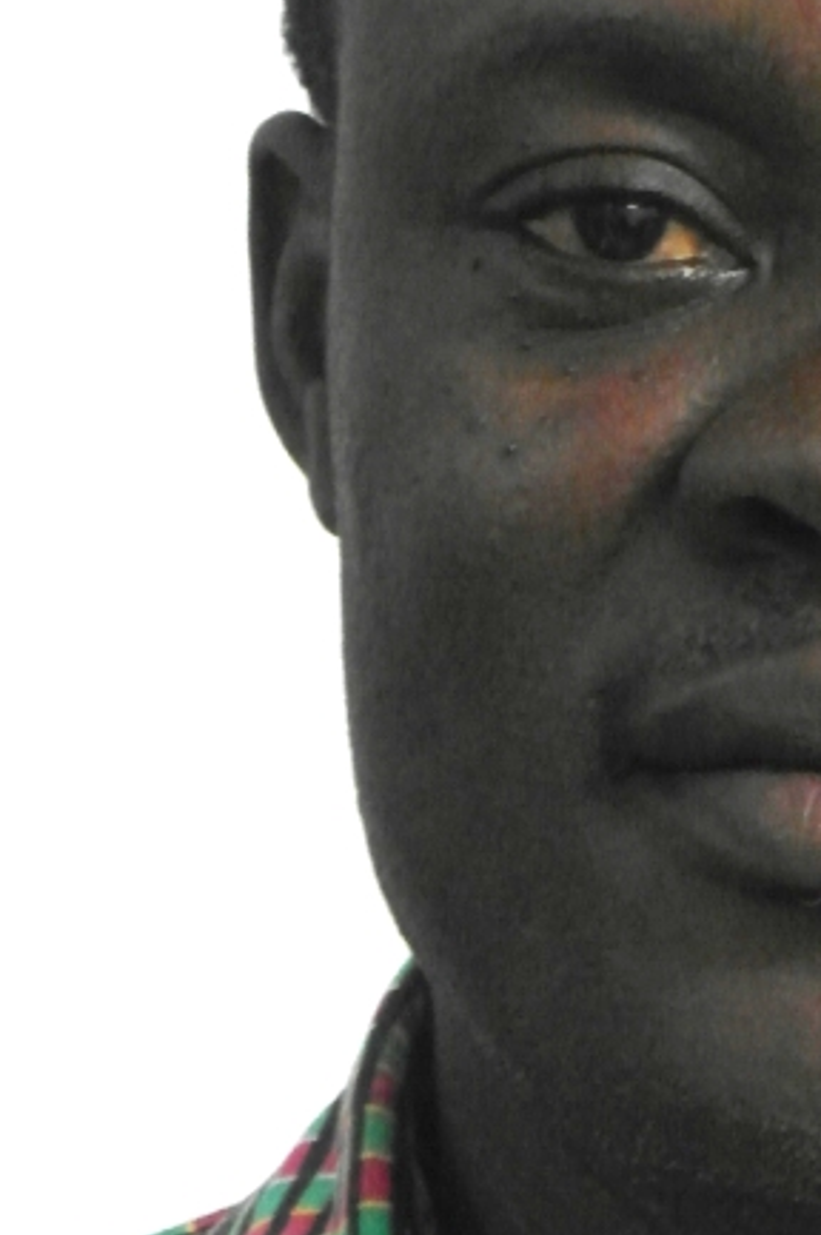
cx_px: 912
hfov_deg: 7.1
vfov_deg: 10.7
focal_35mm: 192
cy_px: 485
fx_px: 6578
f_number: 3.8
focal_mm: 13.9
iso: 800
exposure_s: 1/15
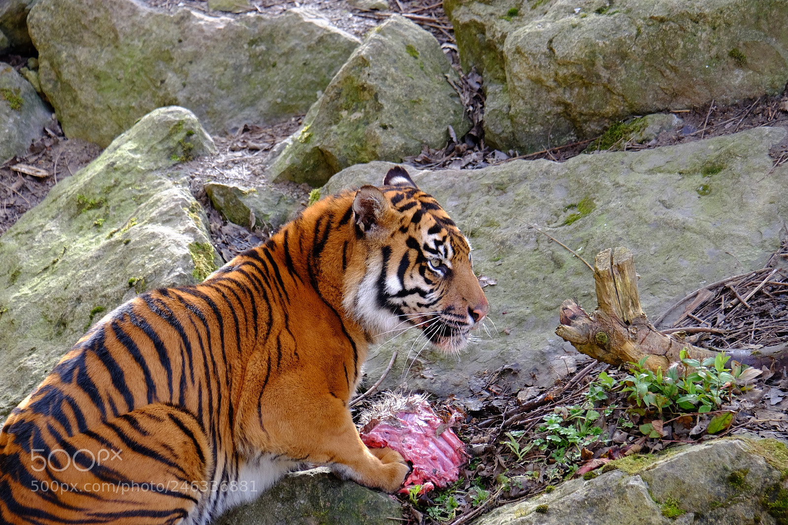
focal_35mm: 345
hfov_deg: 6.0
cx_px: 394
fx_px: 7550
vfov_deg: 4.0
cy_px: 262
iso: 800
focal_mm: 230
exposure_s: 1/250
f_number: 6.7
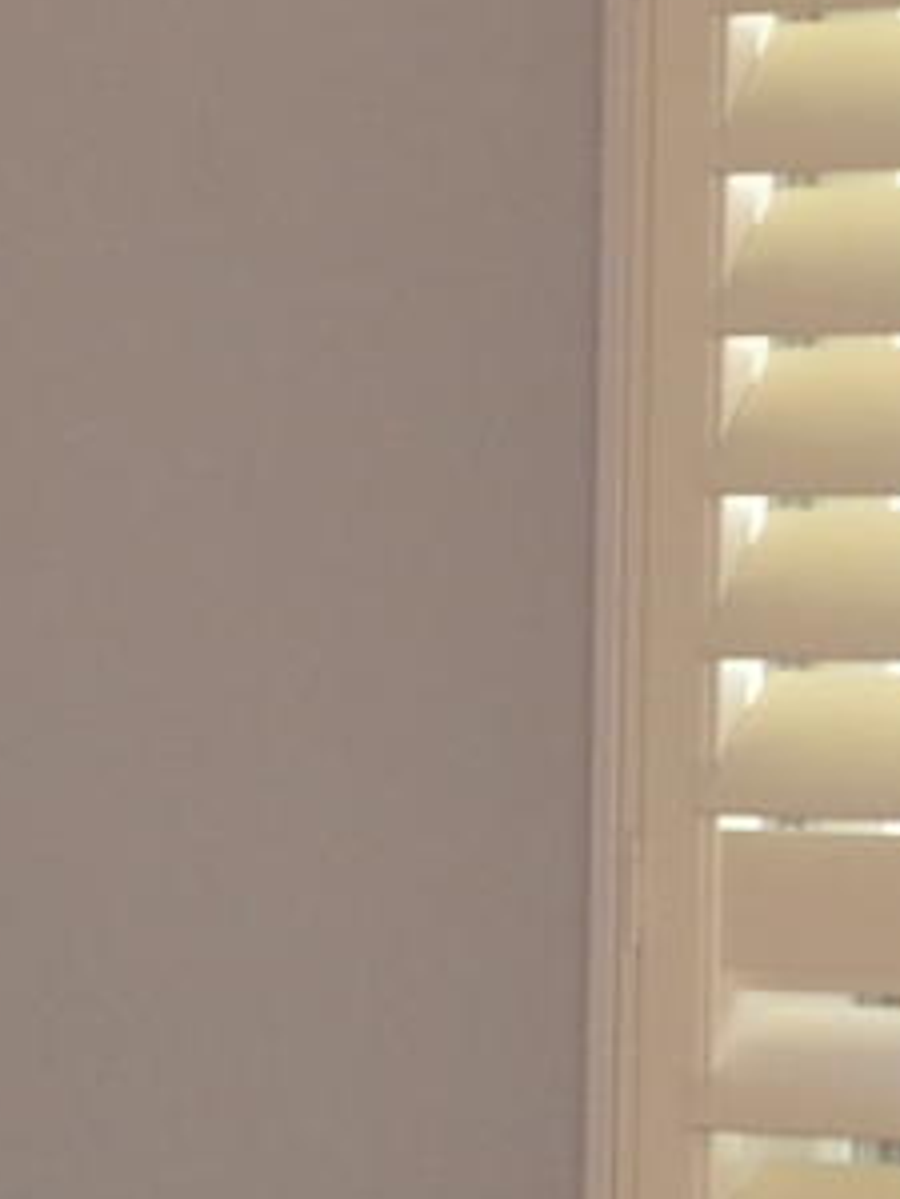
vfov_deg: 7.6
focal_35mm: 260
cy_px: 1151
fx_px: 9013
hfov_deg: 5.7
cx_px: -144
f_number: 4
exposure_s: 1/60
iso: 400
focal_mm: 18
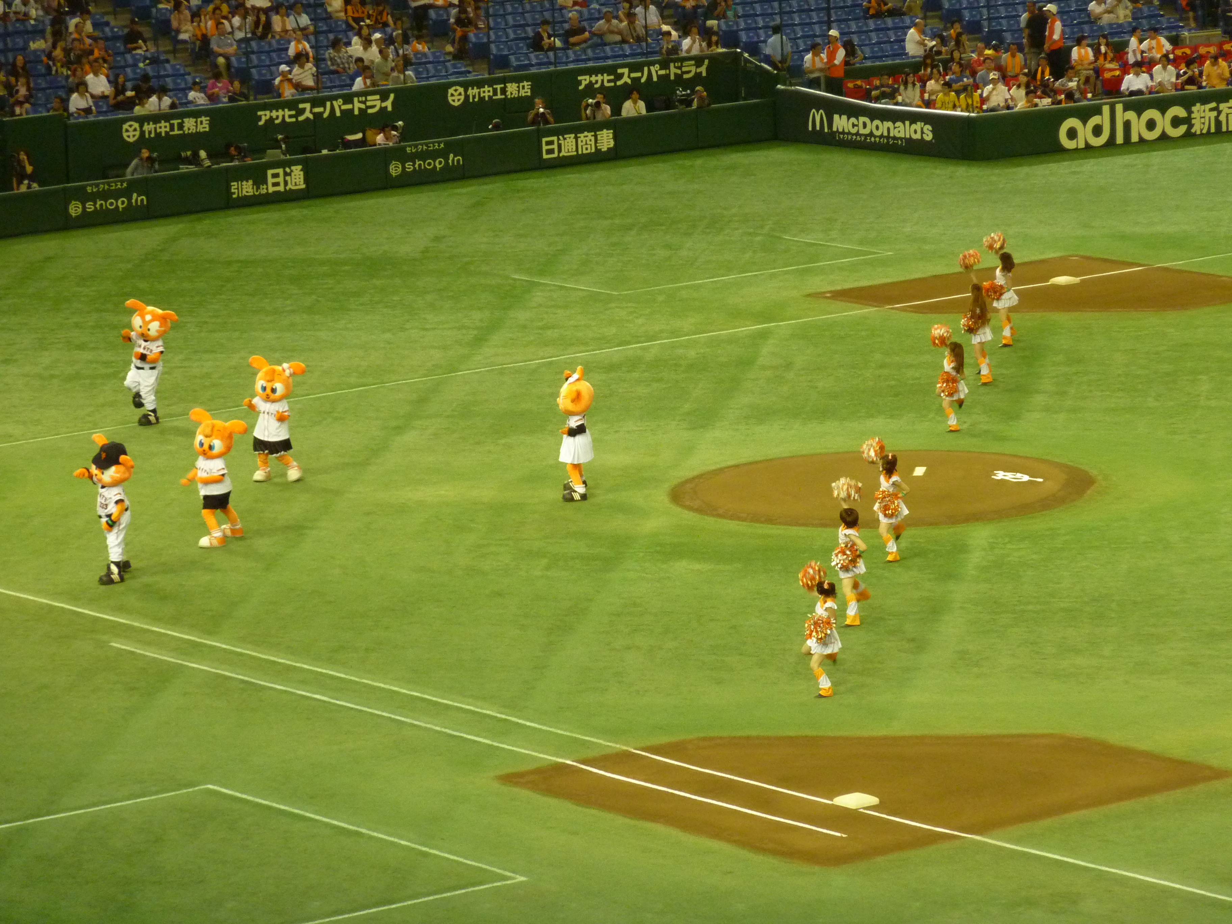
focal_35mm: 182
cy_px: 462
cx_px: 616
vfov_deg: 8.2
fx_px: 6477
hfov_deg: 10.9
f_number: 4.5
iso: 400
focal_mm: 29.9
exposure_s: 1/60
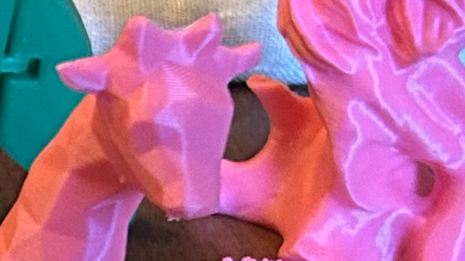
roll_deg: -0.9
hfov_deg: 9.2
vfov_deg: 5.7
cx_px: -694
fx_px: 2551
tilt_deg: -39.7
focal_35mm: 207
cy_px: 581
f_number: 1.5
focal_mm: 5.7
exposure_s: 1/60
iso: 400
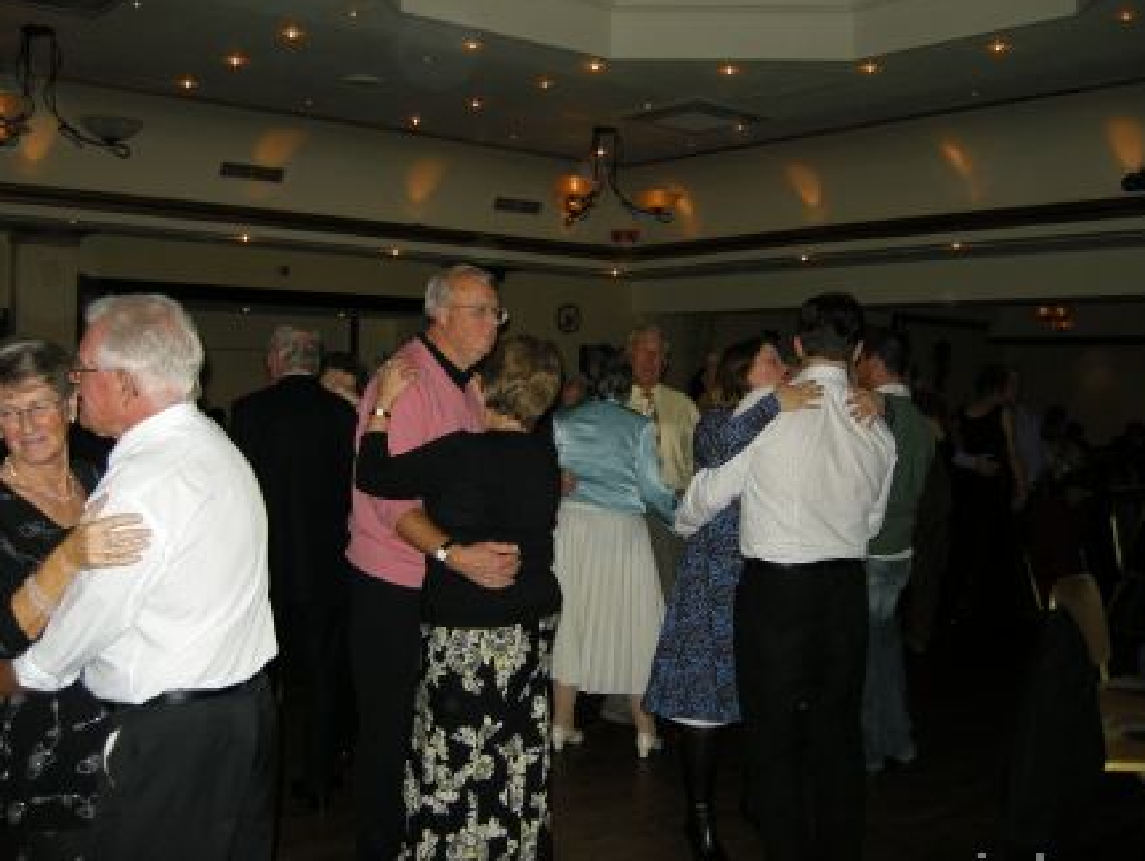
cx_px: 600
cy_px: 444
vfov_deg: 38.7
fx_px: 1225
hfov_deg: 50.1
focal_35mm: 37
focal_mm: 7.5
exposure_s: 1/60
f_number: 2.7
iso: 120
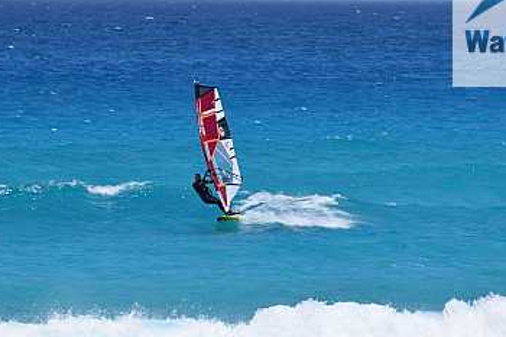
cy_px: 168
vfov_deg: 2.1
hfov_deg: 3.1
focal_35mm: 659
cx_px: 304
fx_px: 9258
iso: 200
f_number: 8
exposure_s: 1/1000
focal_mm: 300
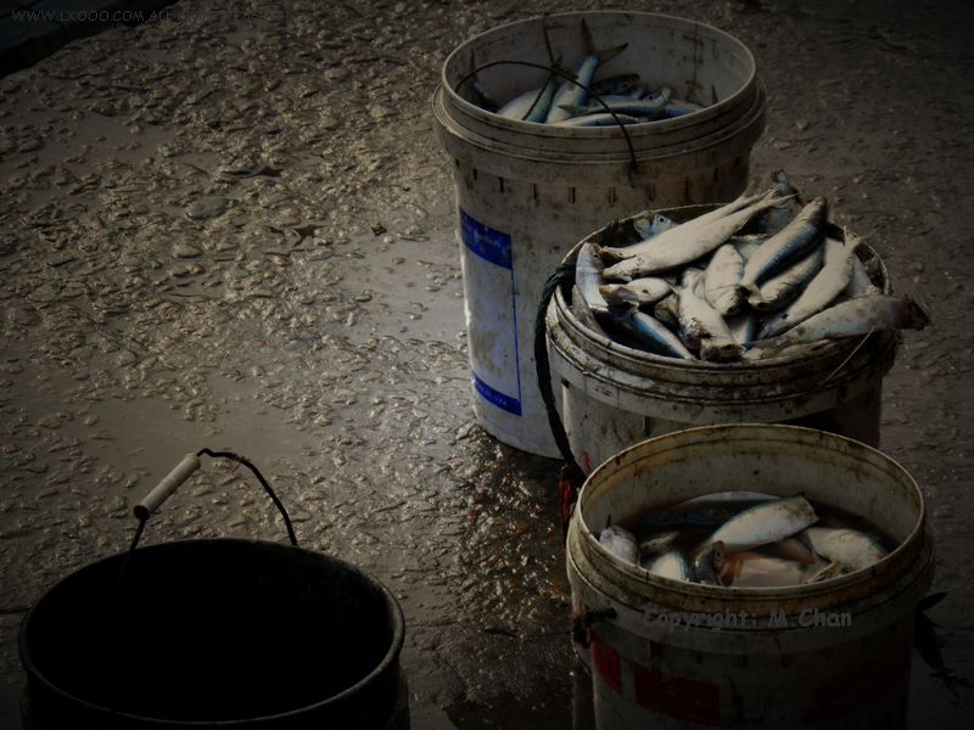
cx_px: 487
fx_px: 5121
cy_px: 365
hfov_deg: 10.9
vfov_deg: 8.2
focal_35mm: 182
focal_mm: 32.7
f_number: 4.1
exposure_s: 1/400
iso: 50
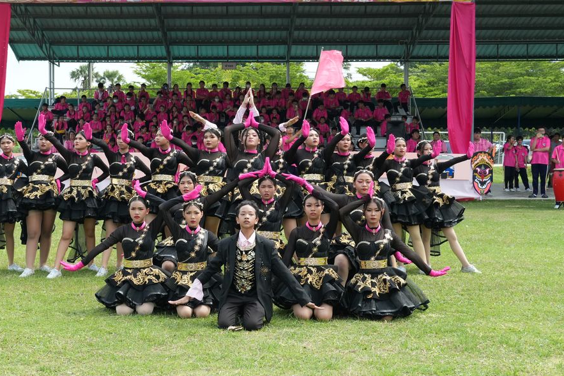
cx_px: 240
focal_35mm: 65
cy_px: 195
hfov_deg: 30.9
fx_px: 1018
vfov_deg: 20.9
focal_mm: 34
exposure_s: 1/1600
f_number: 6.3
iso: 1000
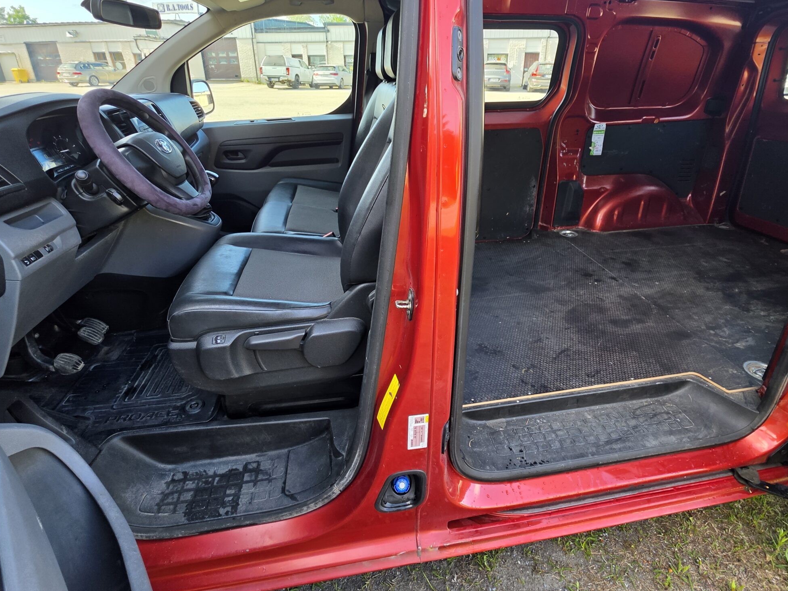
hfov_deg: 91.0
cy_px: 238
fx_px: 387
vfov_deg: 74.0
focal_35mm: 17
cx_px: 406
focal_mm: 2.2
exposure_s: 1/112
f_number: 1.9
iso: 16
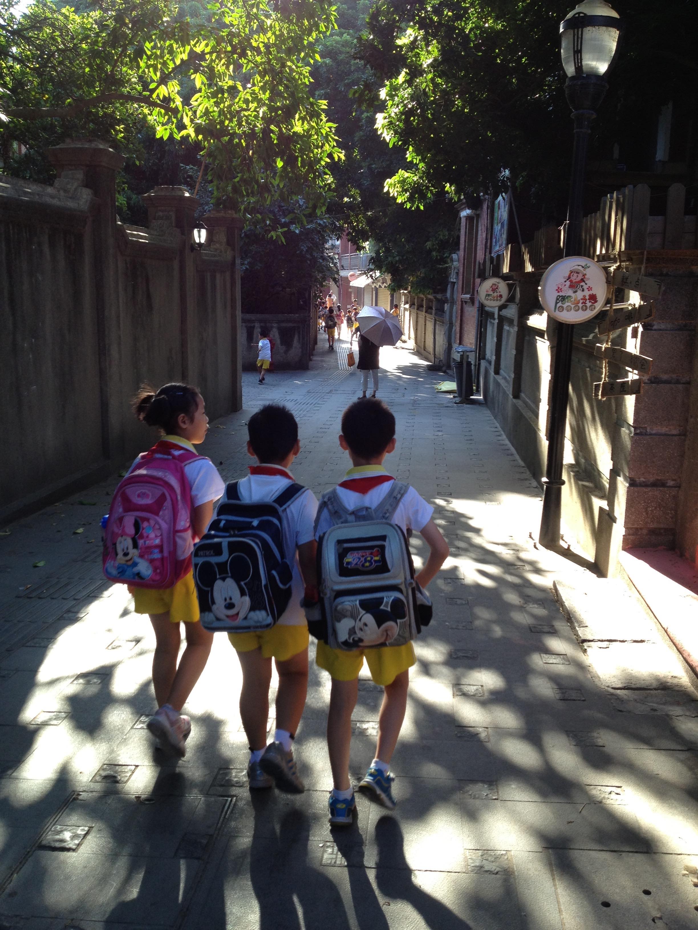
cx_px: 349
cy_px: 465
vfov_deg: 52.6
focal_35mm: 35
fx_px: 941
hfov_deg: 40.7
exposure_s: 1/129
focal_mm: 4.28
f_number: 2.4
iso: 50
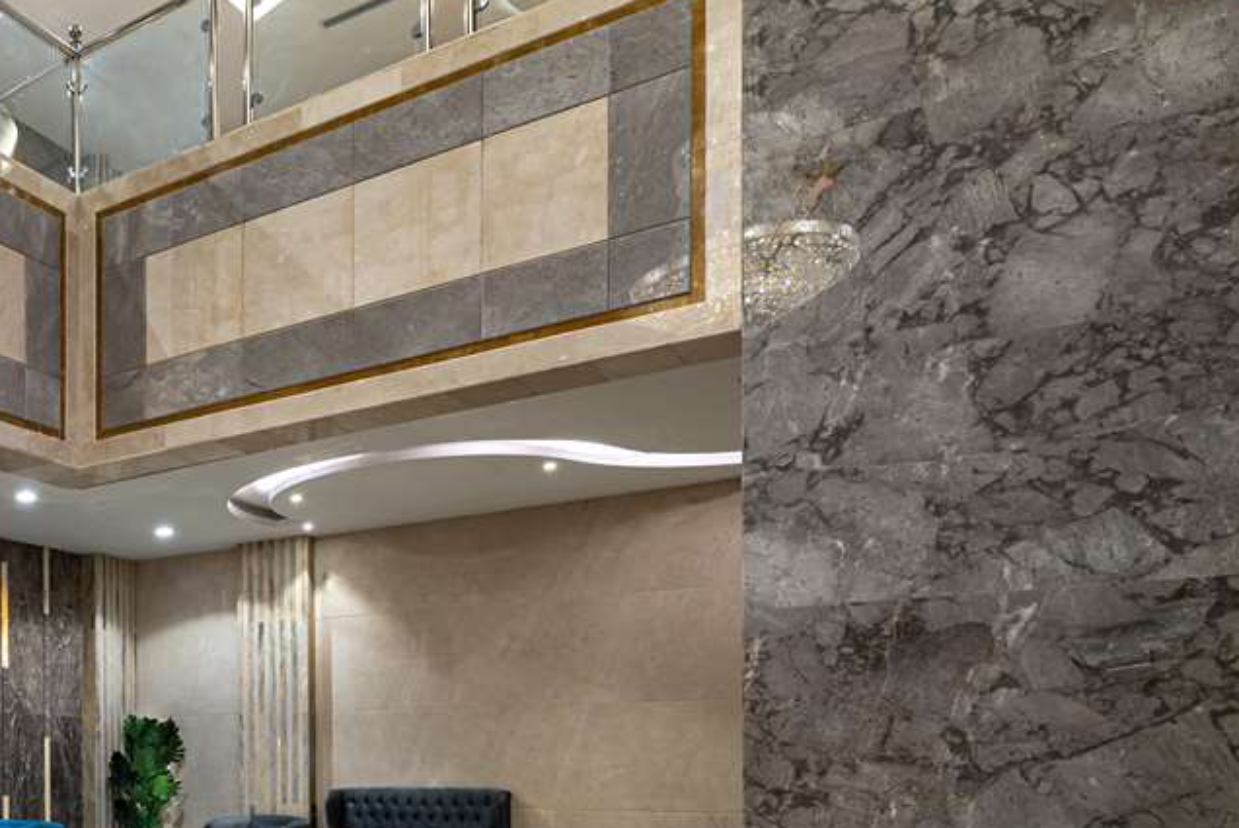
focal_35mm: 33
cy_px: 739
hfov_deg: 47.7
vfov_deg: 37.5
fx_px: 1136
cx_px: 8
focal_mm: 14
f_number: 10
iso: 100
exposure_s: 1.3
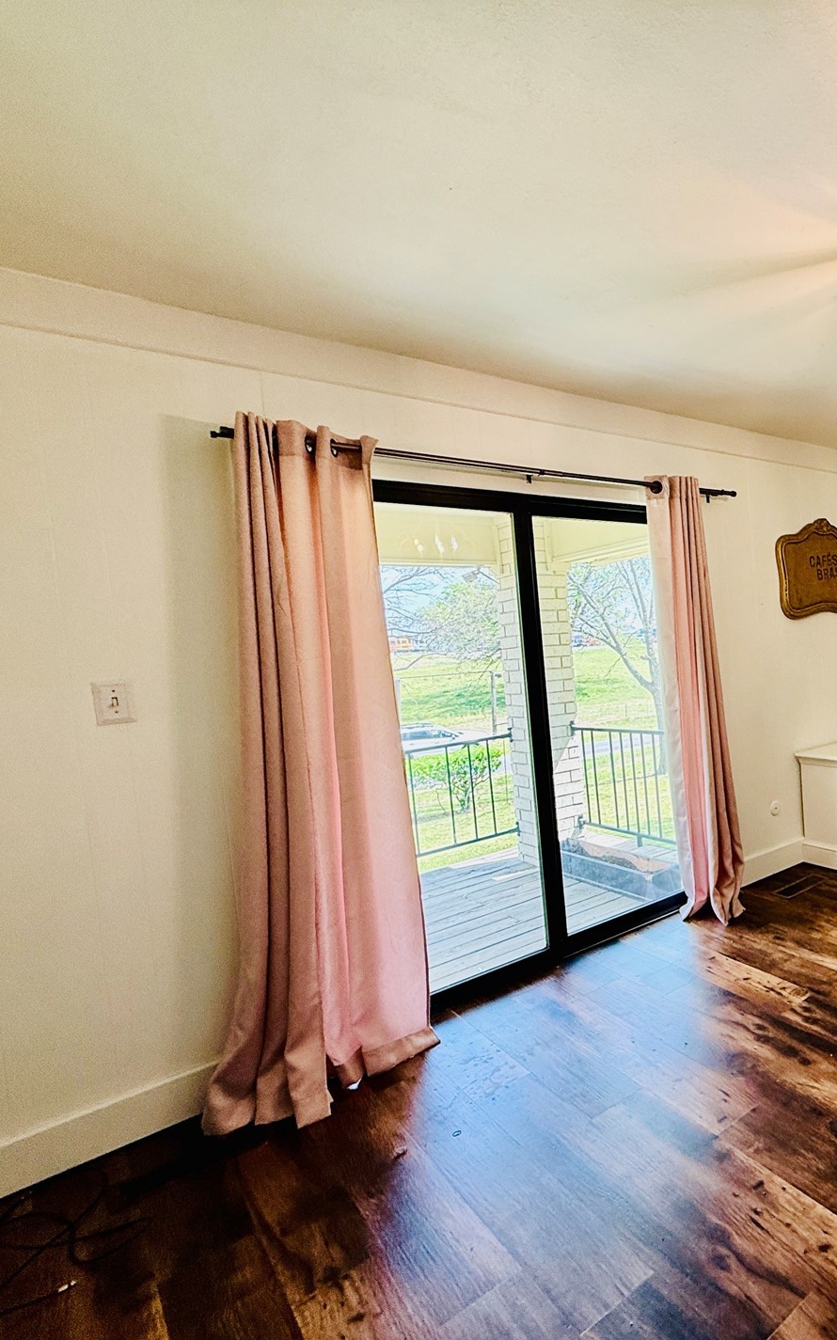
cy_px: 671
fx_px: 730
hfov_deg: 49.6
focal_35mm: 20
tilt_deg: -3.2
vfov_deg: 85.1
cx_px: 822
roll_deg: +3.0
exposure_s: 1/120
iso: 80
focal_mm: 2.22
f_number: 2.2
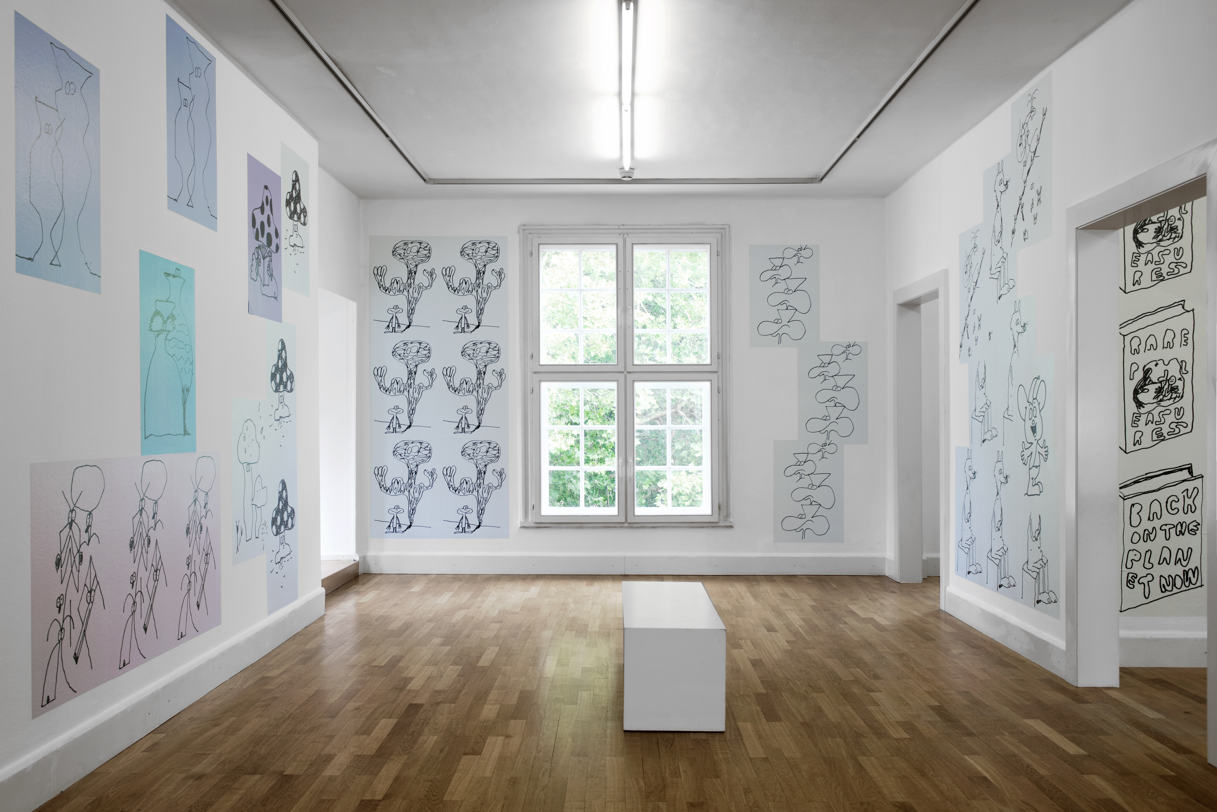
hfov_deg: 60.3
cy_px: 406
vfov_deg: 42.4
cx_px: 608
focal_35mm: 31
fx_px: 1048
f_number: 8
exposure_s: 1/2.5
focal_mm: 31
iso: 100
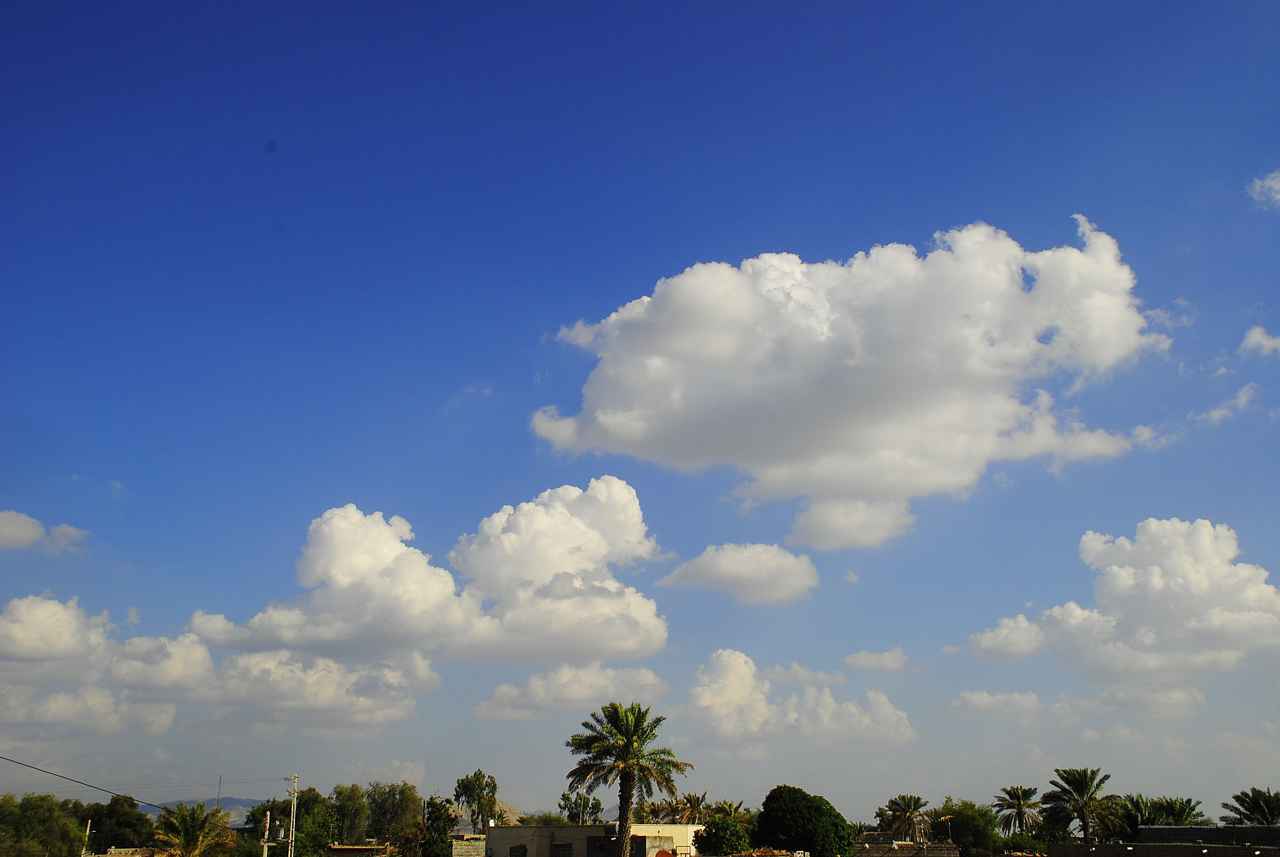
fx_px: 1175
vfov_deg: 40.1
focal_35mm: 33
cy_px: 428
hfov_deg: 57.2
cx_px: 640
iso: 100
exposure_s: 1/400
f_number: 10
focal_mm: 22
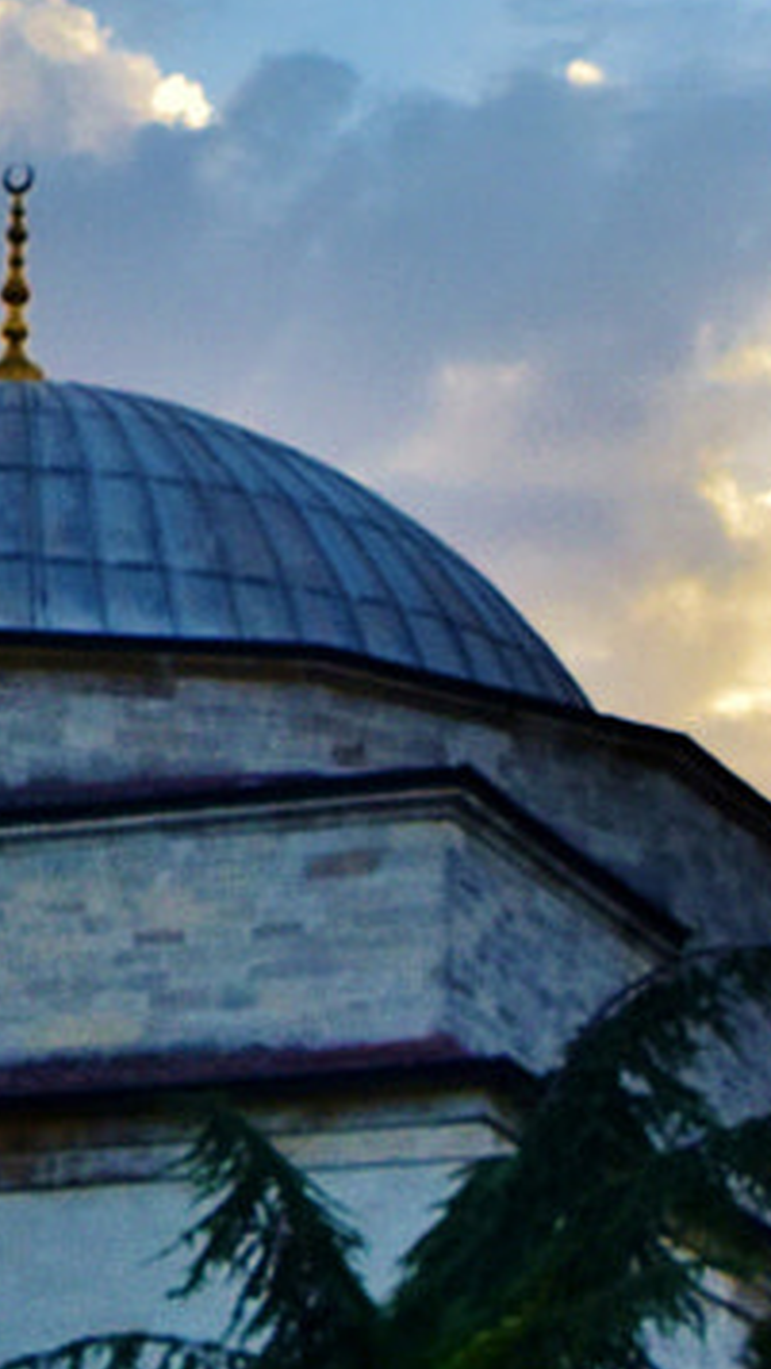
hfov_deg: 6.1
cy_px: -268
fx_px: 7155
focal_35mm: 197
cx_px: -69
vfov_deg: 10.7
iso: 400
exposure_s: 1/250
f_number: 10
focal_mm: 28
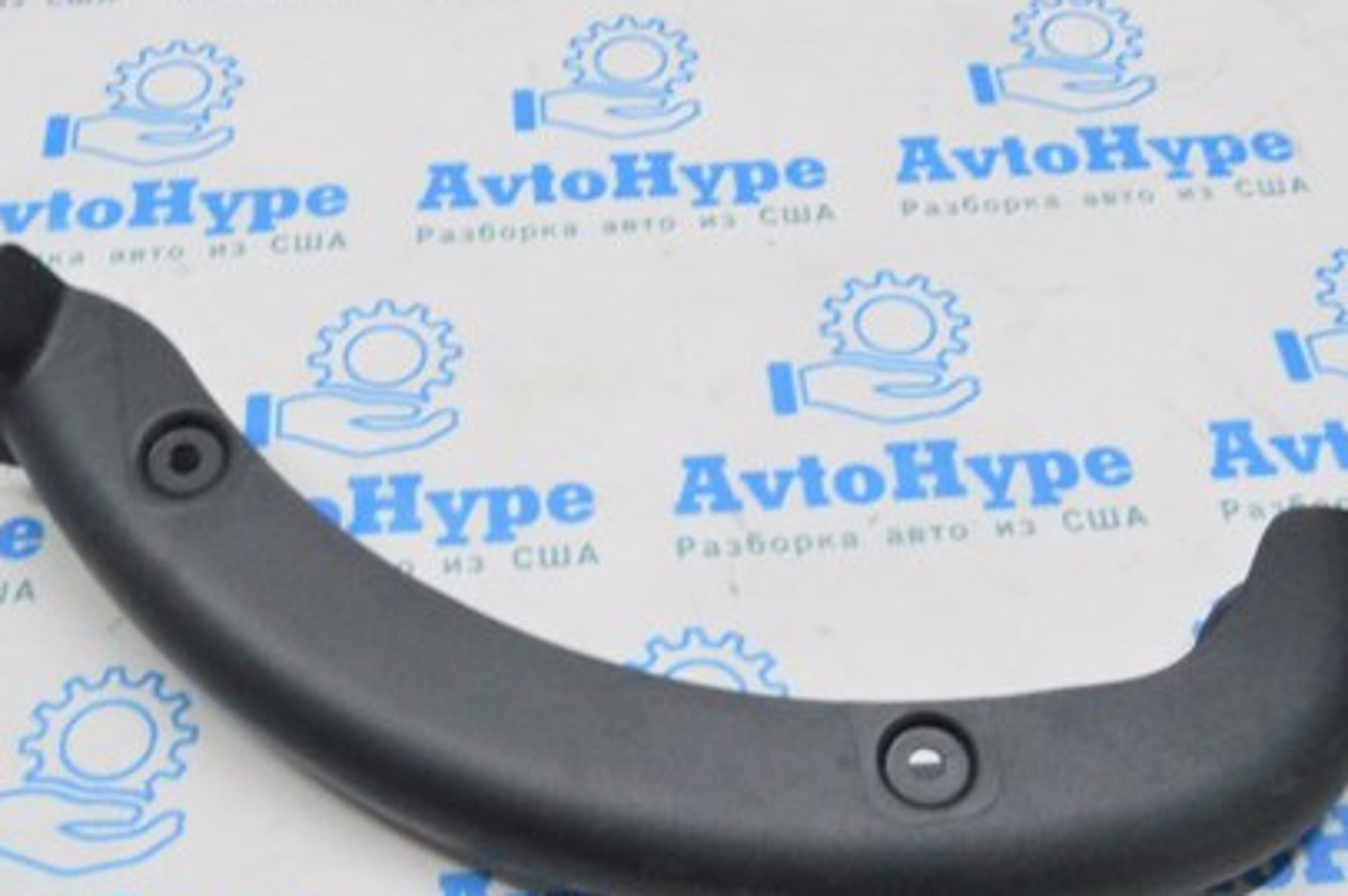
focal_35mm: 52
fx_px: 1945
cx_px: 664
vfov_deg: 25.9
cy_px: 526
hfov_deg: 38.2
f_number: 20
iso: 6400
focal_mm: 22
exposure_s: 1/20
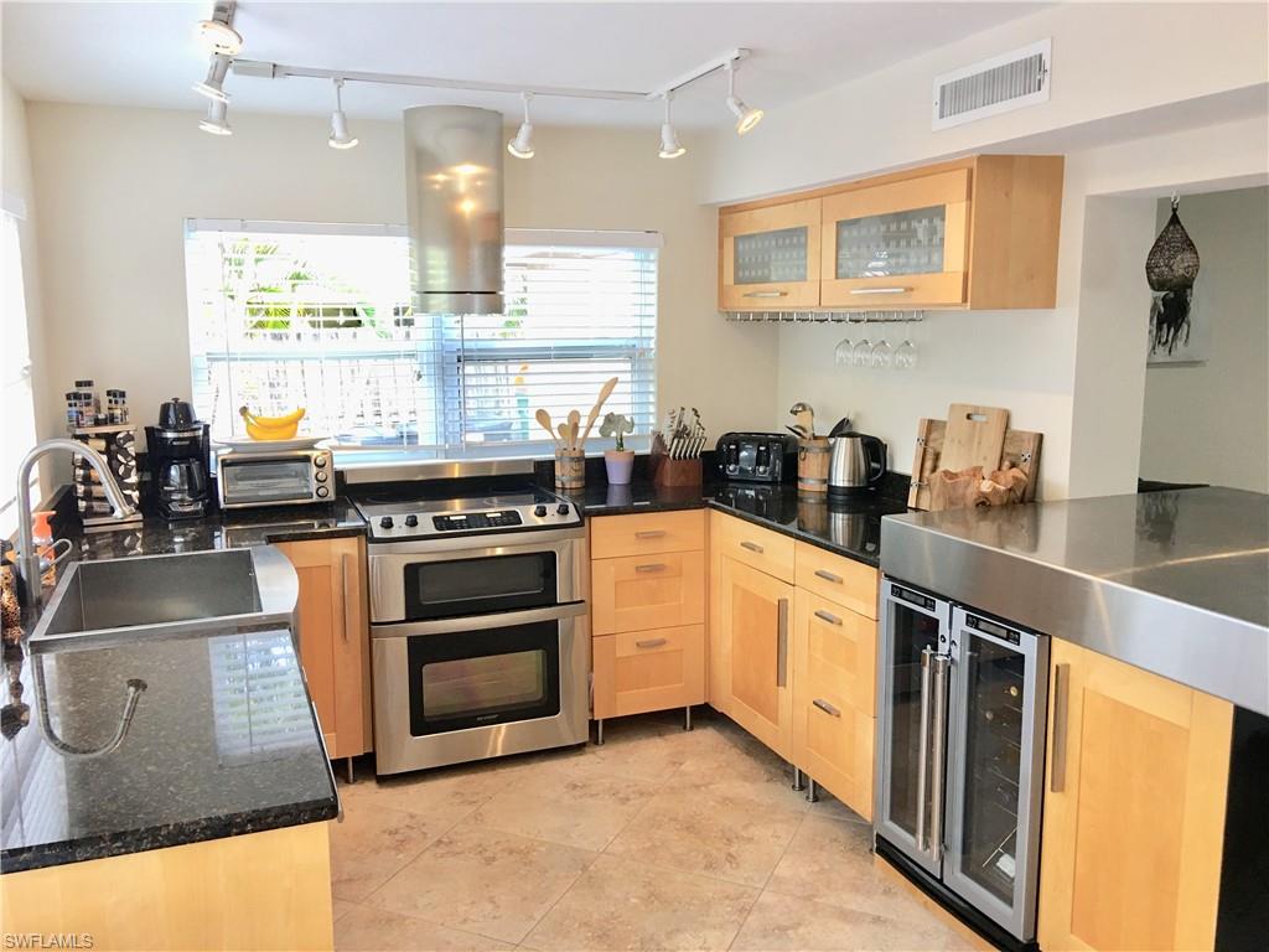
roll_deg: +0.2
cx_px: 634
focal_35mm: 29
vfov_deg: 48.2
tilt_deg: -7.8
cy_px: 476
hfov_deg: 61.7
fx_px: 1063
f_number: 2.2
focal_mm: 4.15
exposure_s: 1/30
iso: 40
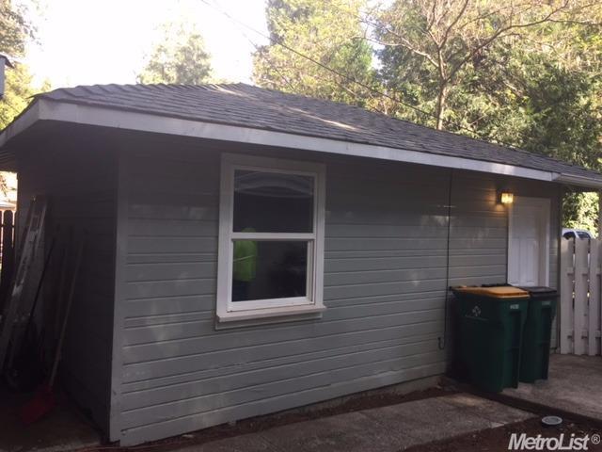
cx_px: 301
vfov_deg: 48.2
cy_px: 226
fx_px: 504
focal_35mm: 29
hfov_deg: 61.7
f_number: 2.2
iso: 32
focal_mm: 4.15
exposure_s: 1/149
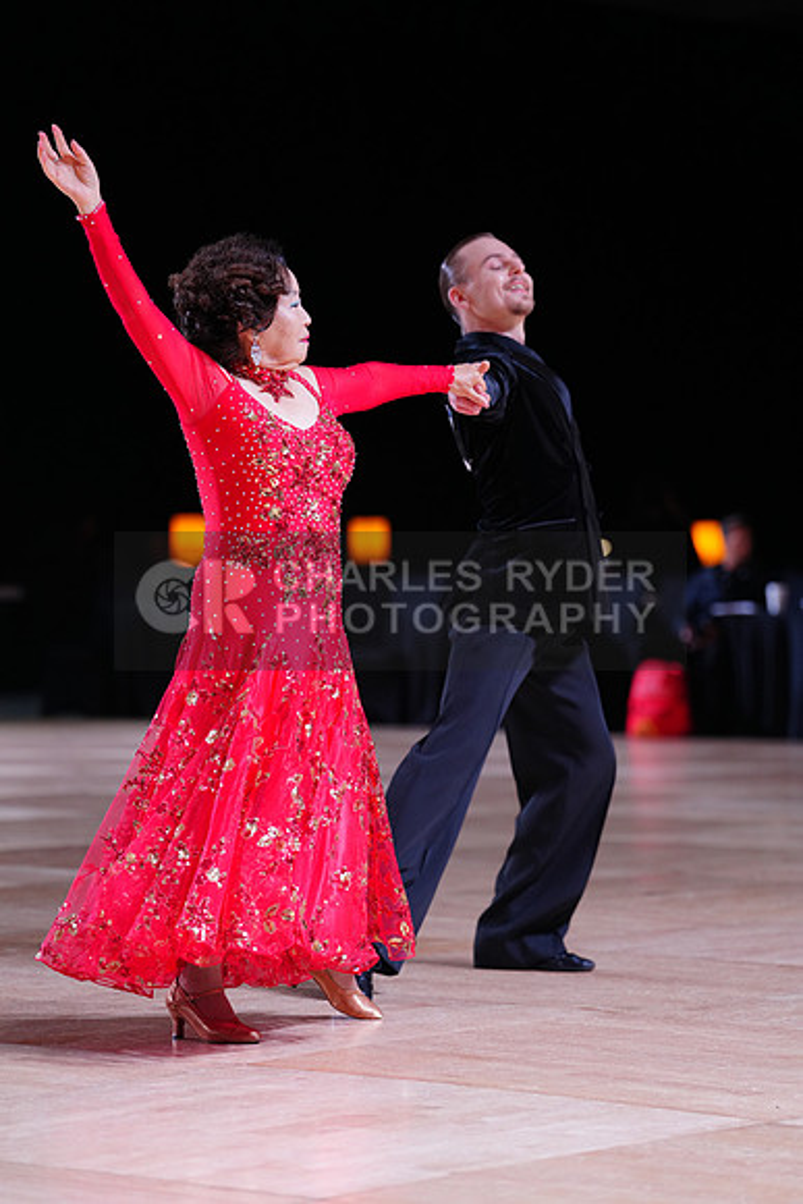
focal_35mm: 125
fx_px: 4179
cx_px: 402
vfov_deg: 16.4
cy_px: 602
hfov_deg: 11.0
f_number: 2.8
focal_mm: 125
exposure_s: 1/500
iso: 1000
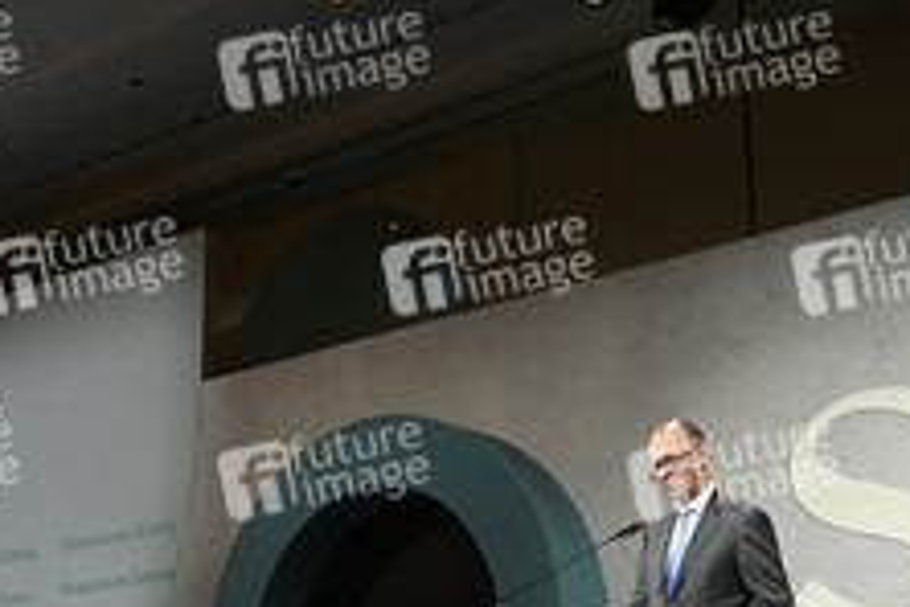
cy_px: 574
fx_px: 1795
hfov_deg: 28.4
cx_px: 379
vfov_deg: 18.8
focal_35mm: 71
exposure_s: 1/800
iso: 3200
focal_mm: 35
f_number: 4.5
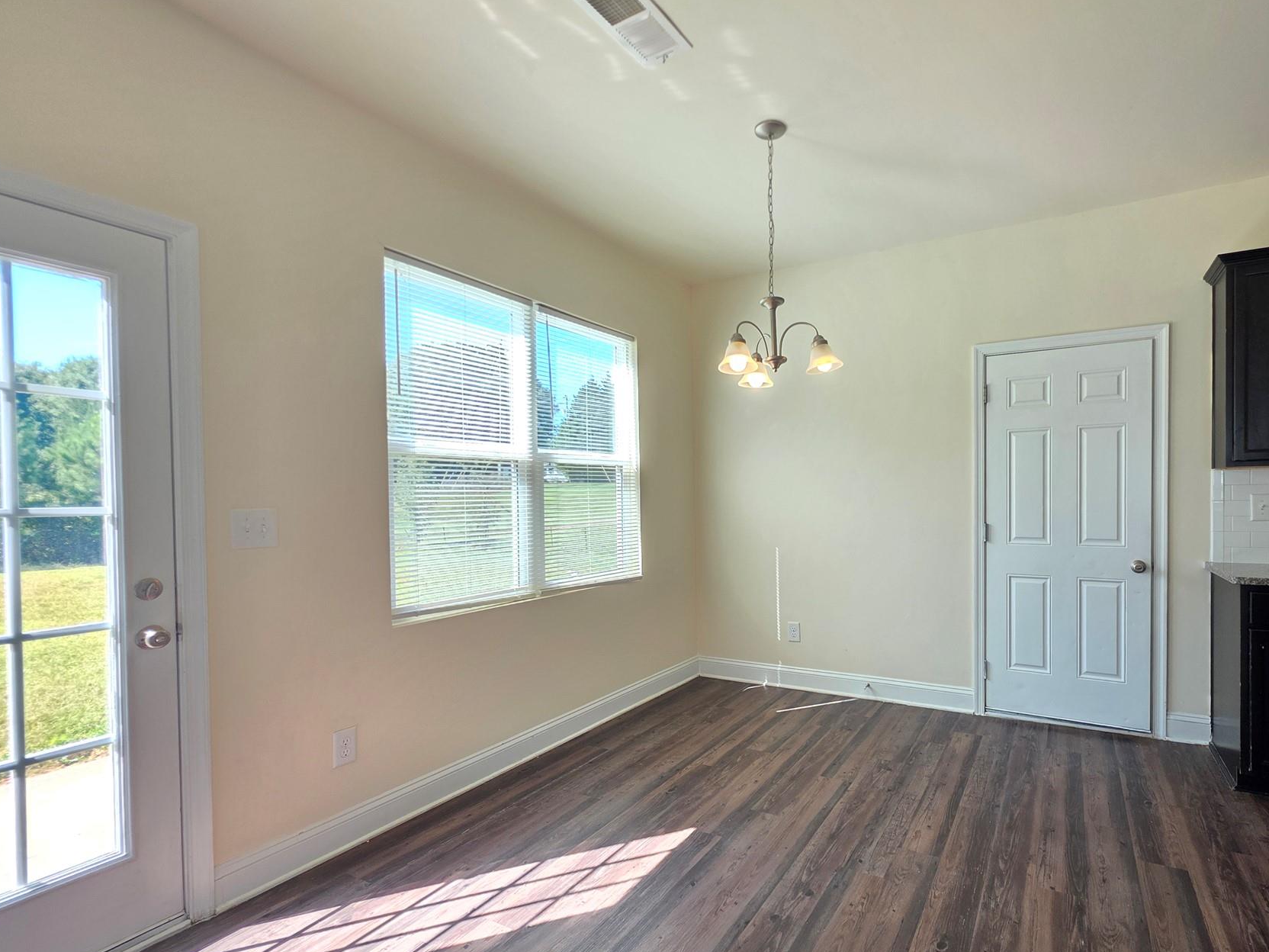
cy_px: 510
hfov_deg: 93.3
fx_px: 587
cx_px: 757
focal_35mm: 16
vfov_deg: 78.0
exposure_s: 1/120
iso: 64
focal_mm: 2.2
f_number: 1.9
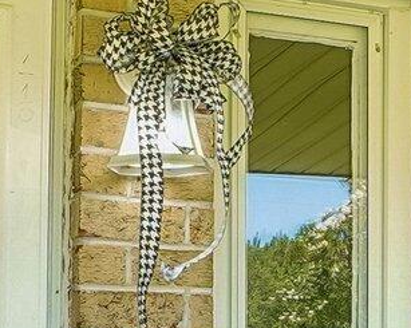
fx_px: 1142
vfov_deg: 15.7
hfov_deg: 20.1
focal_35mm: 94
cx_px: 355
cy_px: 398
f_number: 8
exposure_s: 1/40
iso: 400
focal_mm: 10
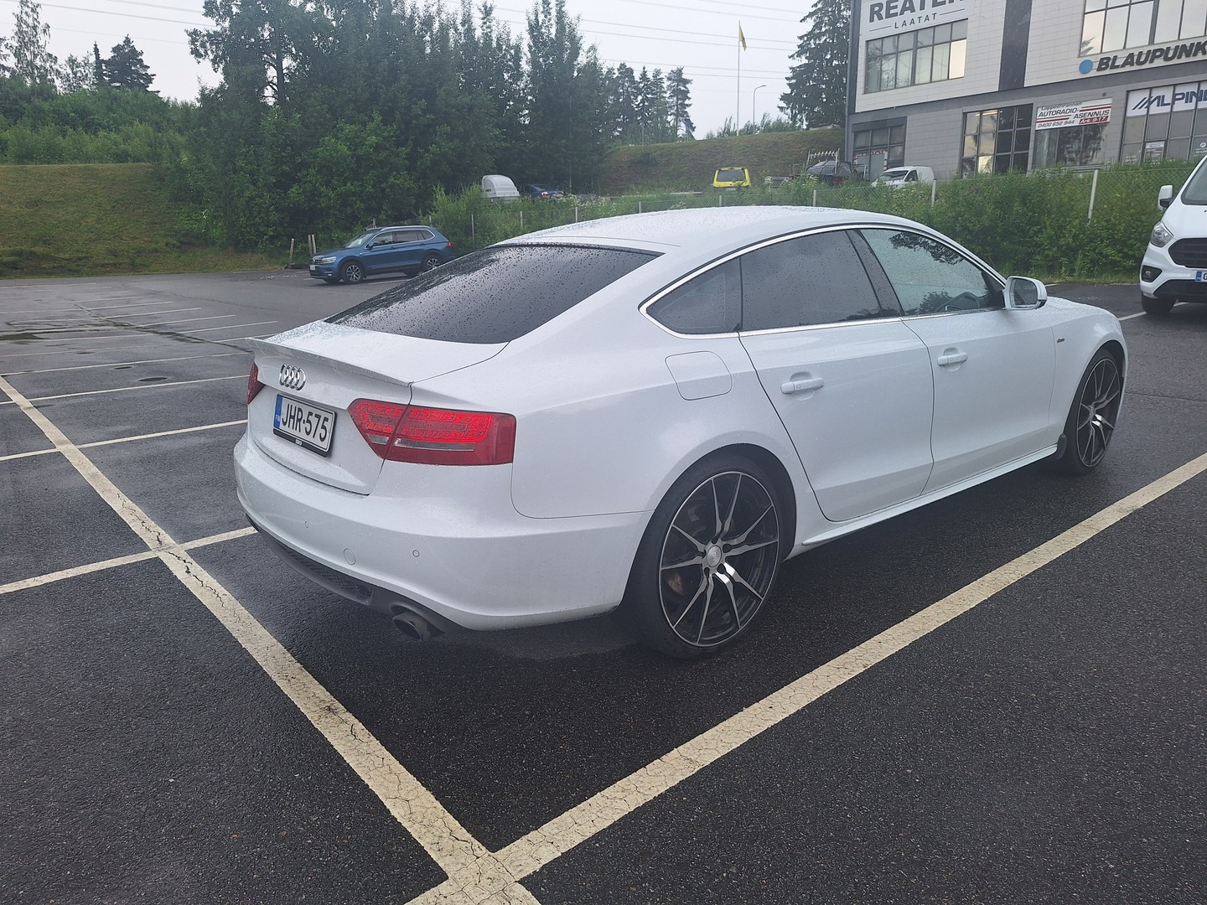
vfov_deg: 58.9
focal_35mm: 23
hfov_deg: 73.9
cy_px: 452
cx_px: 604
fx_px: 802
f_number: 1.8
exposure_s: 1/531
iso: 40
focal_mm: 5.54
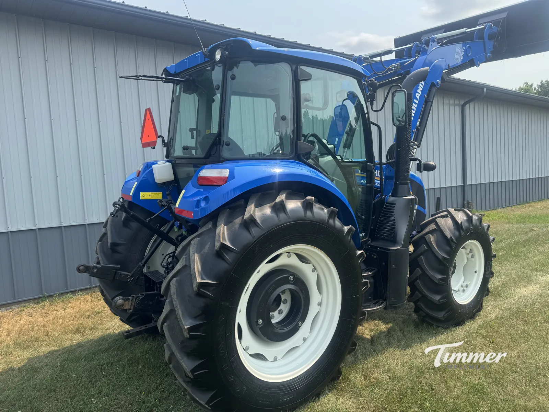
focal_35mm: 24
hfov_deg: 71.6
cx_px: 274
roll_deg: +4.0
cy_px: 206
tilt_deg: -4.2
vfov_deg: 56.8
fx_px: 381
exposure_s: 1/1980
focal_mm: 6.76
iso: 80
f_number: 1.78
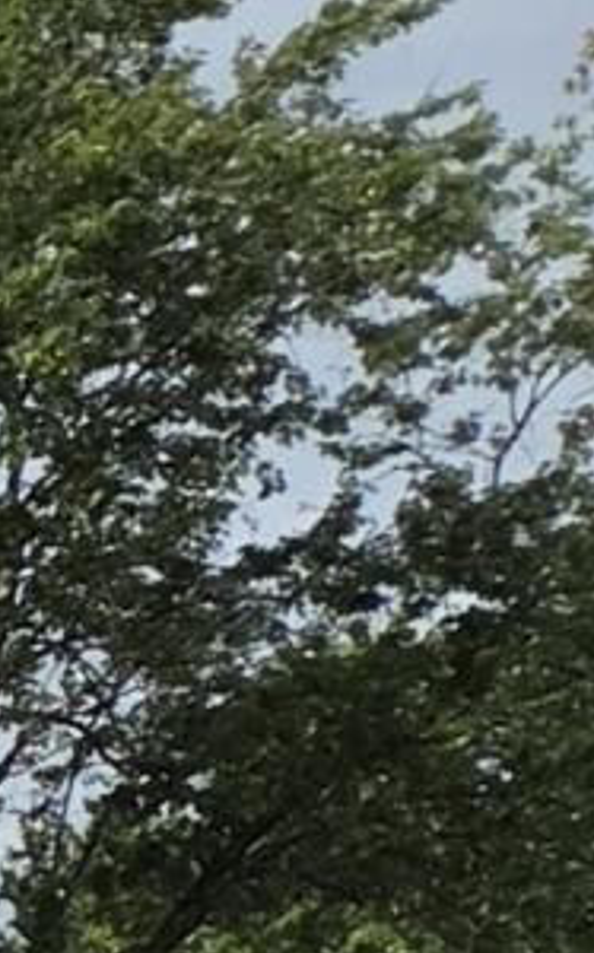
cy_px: 1538
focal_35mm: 244
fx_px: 6332
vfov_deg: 8.4
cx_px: -3939
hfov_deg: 3.7
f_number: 1.8
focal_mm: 5.4
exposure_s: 1/6836
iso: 80
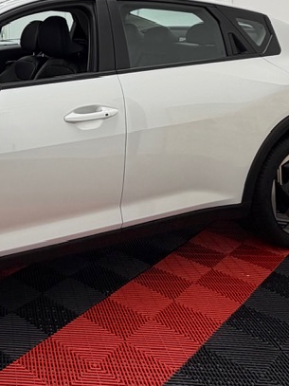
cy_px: 35
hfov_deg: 28.7
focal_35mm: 44
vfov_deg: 39.7
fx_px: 490
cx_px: -53
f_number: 2.2
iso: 64
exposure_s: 1/100
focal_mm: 2.22
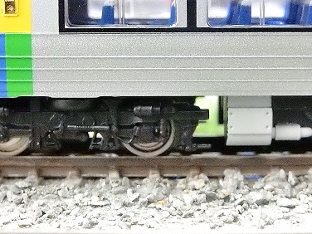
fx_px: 721
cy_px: 64
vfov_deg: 18.3
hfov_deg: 24.4
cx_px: 179
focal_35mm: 80
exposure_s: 1/30
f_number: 4.2
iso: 3200
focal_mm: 7.6
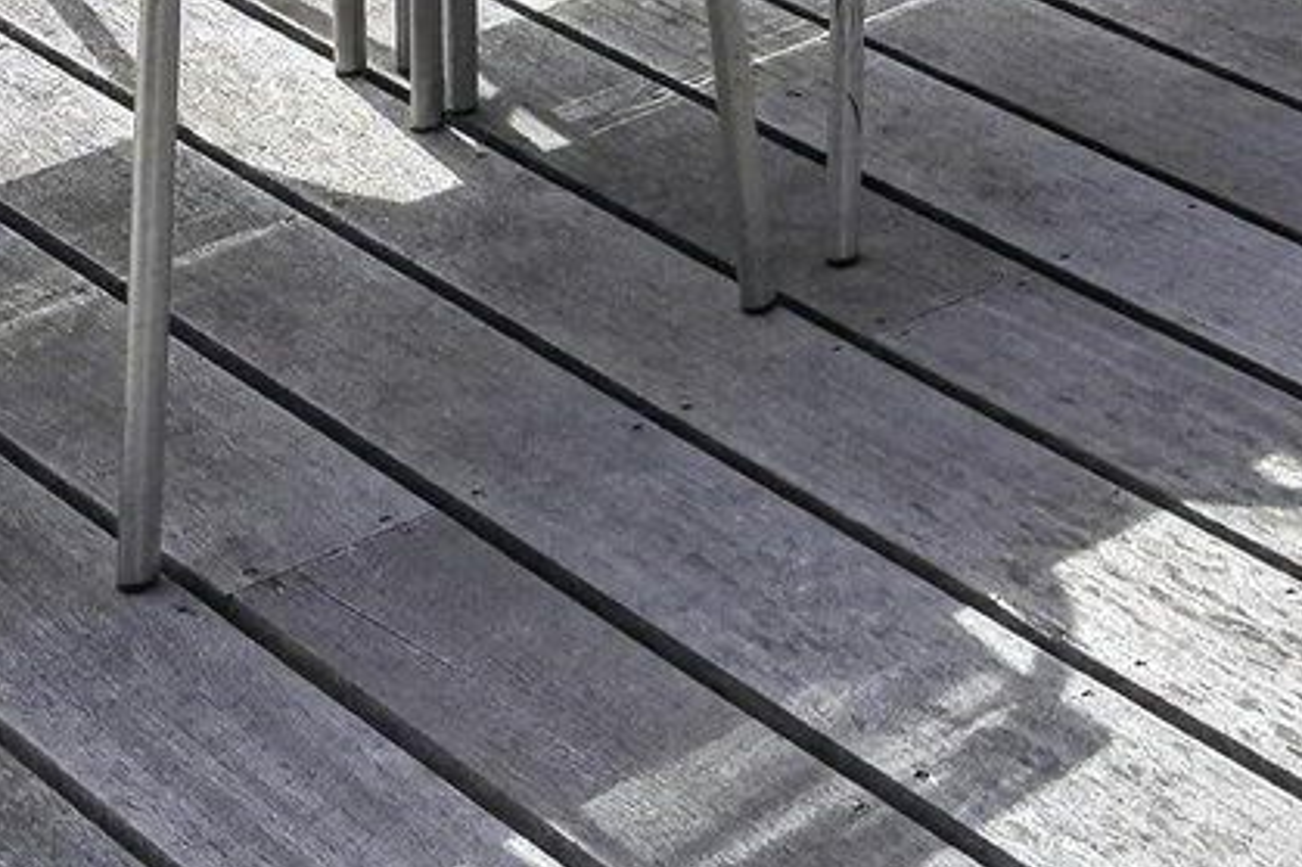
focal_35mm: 116
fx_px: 4193
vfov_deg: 9.5
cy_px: -1666
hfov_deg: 15.4
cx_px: 2278
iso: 400
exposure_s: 1/500
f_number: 8
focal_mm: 19
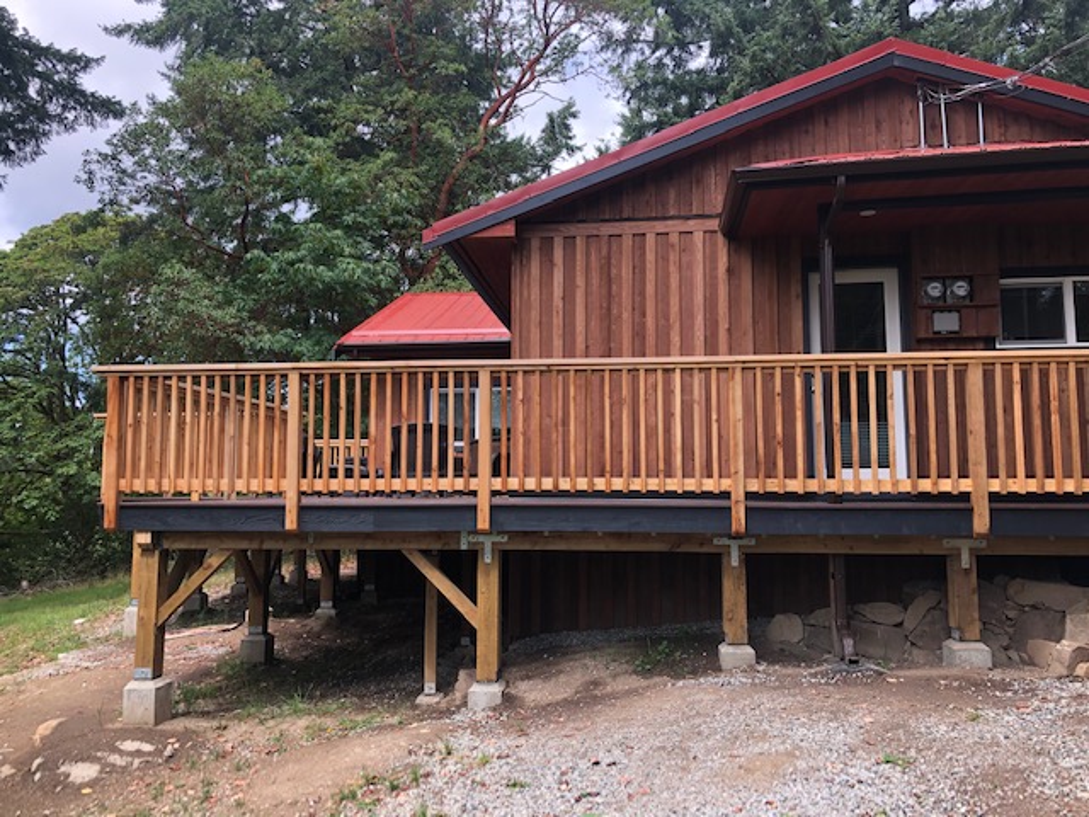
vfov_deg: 49.7
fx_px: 881
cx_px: 544
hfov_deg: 63.4
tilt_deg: +7.2
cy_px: 408
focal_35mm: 28
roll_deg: +0.3
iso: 20
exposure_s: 1/310
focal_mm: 3.99
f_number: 1.8
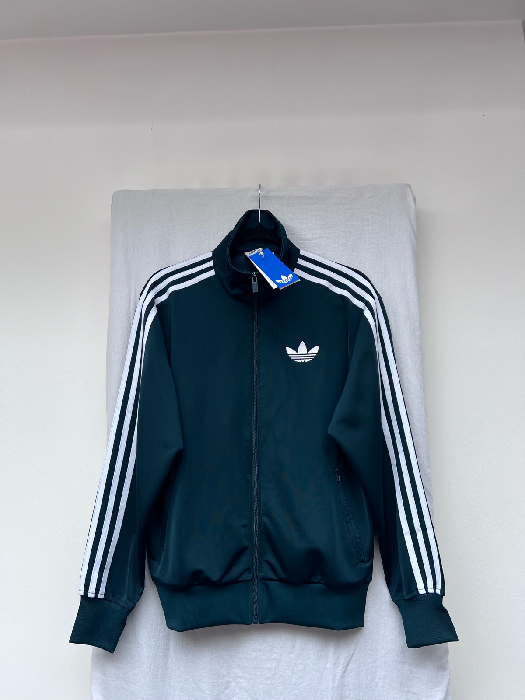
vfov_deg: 67.3
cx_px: 262
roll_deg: +0.9
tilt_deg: +10.8
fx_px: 526
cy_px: 350
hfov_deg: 53.1
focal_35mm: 26
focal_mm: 5.7
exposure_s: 1/293
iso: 40
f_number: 1.5
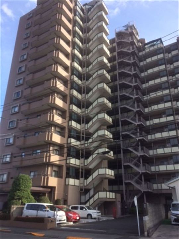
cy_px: 120
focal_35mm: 29
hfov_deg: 48.2
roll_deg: +0.3
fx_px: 200
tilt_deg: +21.4
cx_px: 90
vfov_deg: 61.7
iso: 32
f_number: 2.2
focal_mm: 4.15
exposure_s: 1/789
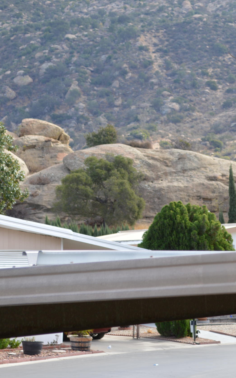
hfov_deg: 10.9
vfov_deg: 17.4
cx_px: 187
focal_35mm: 120
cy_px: 167
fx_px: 1235
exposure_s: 1/125
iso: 100
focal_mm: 44
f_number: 5.6
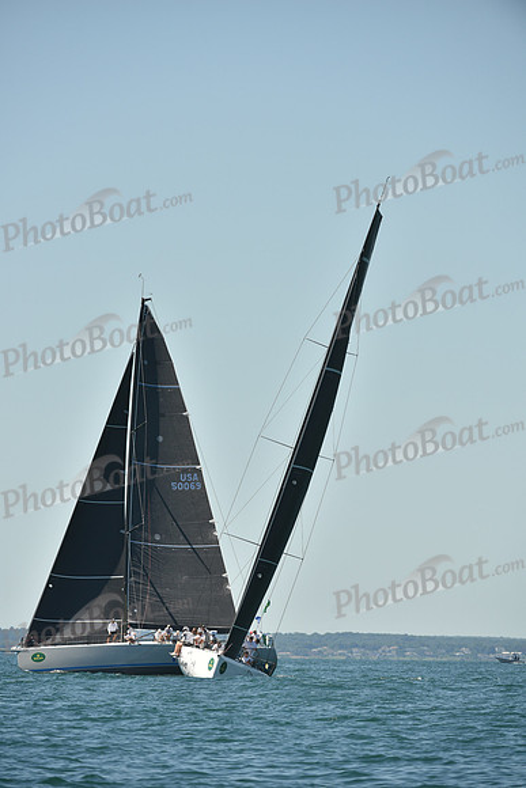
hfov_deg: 4.7
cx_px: 263
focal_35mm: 290
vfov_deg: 7.1
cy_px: 394
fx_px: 6352
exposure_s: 1/1250
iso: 250
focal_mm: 290
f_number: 6.3
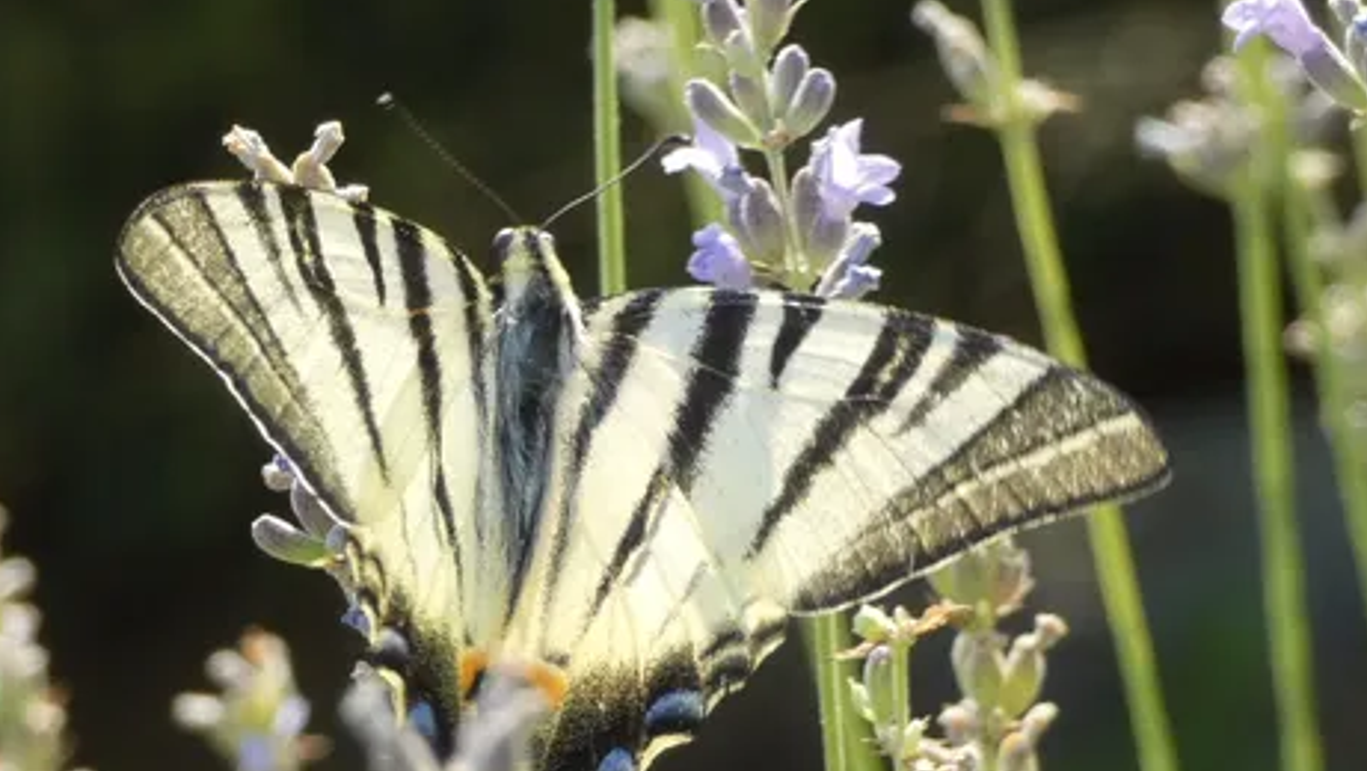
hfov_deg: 6.2
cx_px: 643
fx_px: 12550
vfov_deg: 3.5
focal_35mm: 346
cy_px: 546
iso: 160
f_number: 5.5
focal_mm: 41.1
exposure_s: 1/80
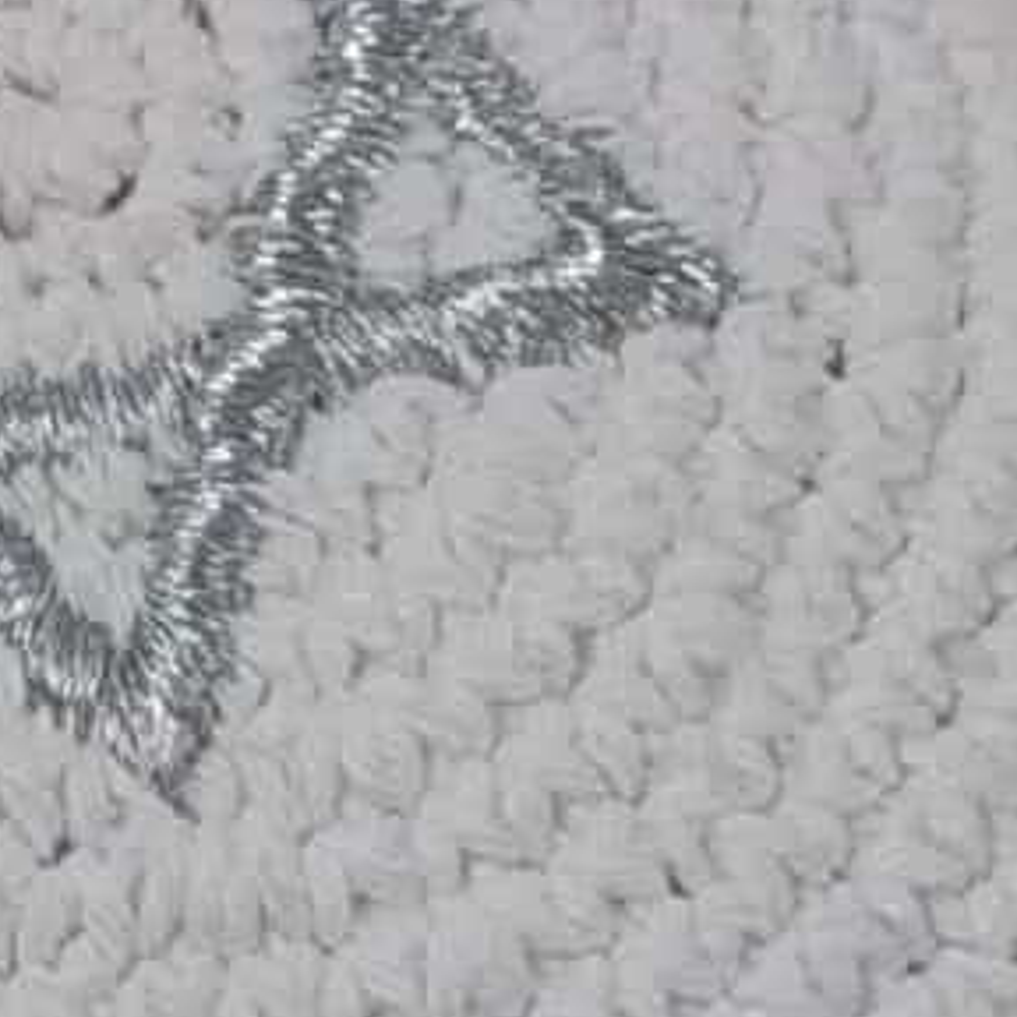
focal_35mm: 118
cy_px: 650
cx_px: -53
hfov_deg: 14.5
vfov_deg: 14.8
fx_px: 3922
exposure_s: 1/190
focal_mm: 5.23
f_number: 1.8
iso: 40
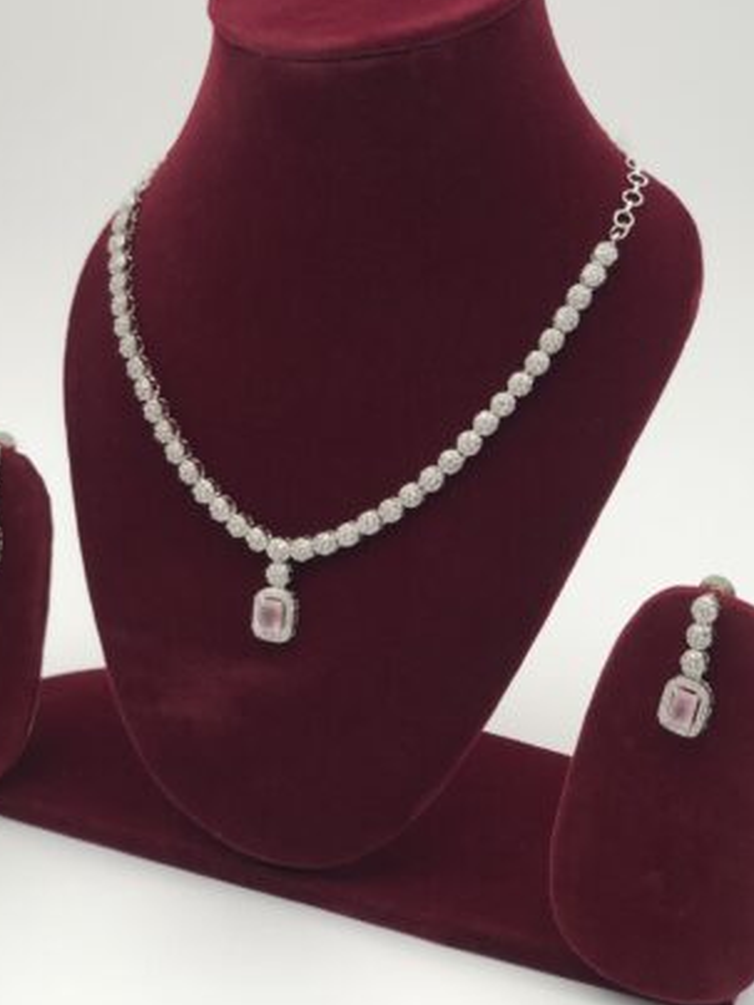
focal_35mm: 72
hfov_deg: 20.4
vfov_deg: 26.9
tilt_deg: -17.9
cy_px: 358
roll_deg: -1.8
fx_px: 2091
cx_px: 366
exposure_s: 1/100
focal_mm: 6
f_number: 2.4
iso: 25
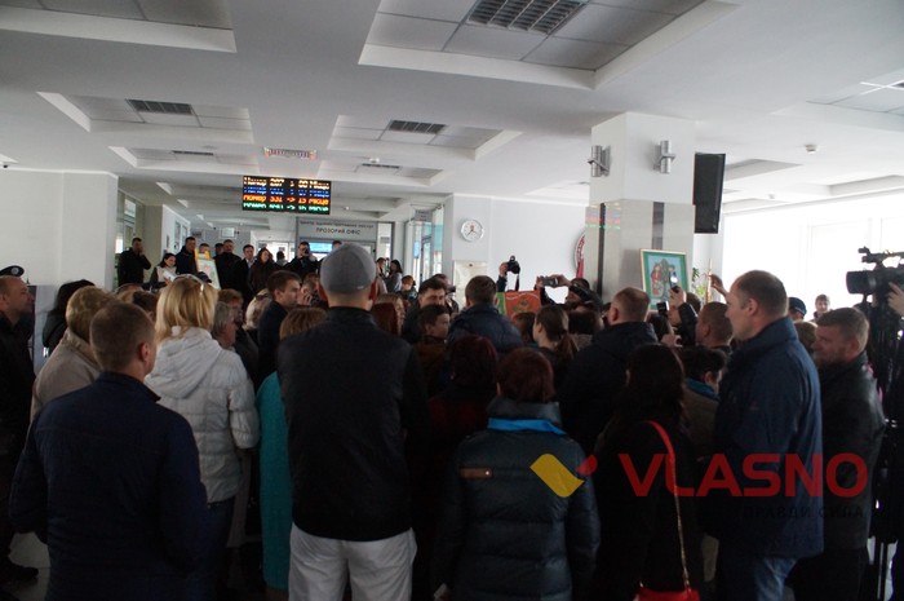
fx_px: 752
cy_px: 300
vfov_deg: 43.5
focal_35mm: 30
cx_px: 452
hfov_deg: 62.0
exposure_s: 1/160
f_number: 4
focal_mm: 20
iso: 3200
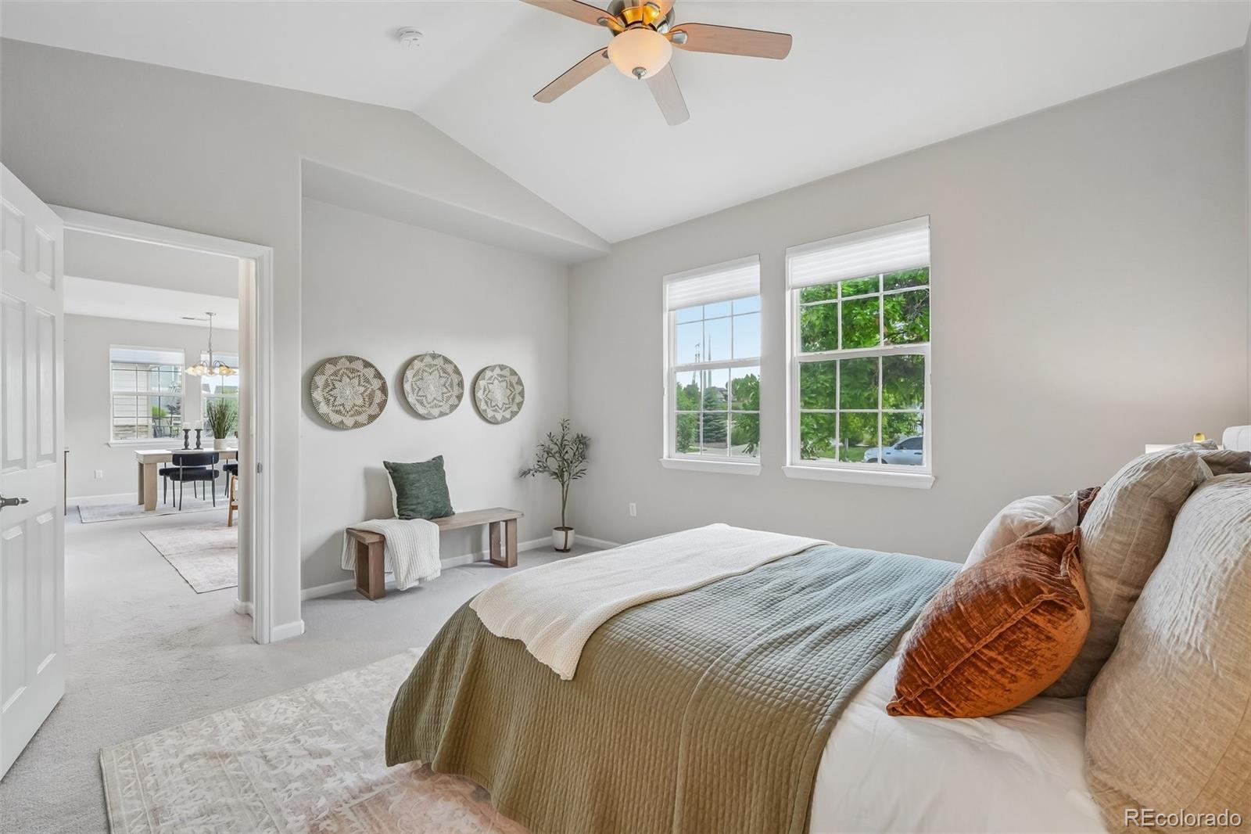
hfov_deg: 100.4
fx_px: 521
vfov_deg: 77.3
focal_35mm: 15
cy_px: 417
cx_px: 626
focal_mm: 10
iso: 800
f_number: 8
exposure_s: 1/20
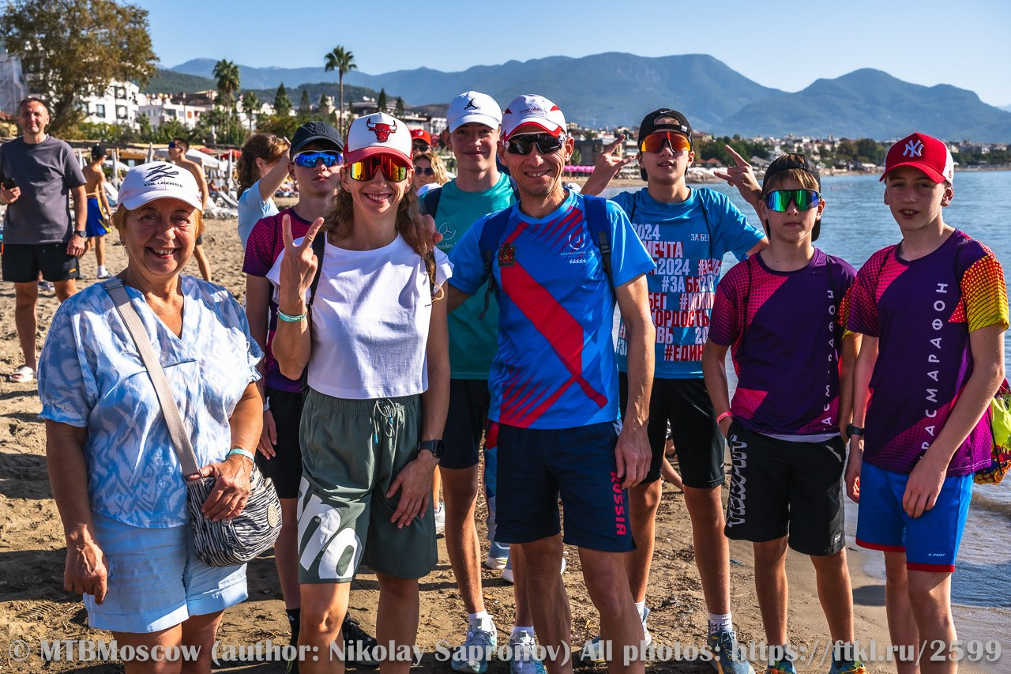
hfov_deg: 48.5
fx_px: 1123
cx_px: 506
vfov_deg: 33.4
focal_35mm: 40
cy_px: 337
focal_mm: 40
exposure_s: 1/1000
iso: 200
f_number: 7.1
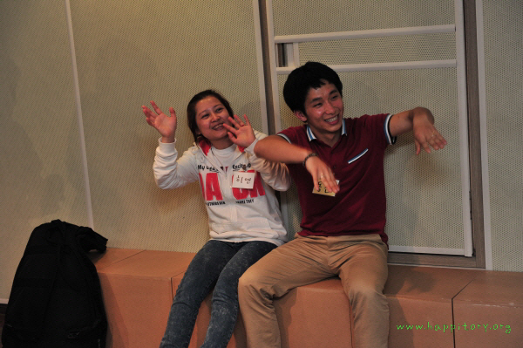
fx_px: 1016
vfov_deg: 19.4
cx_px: 262
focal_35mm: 70
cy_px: 174
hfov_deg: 28.9
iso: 1600
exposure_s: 1/160
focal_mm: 70
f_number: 4
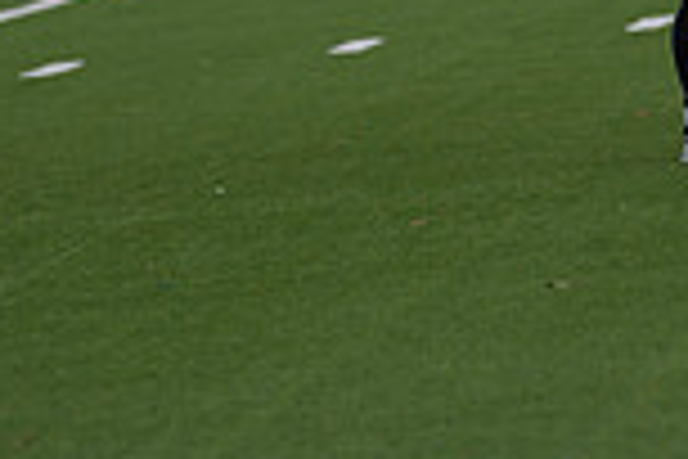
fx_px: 10128
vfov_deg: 2.6
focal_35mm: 530
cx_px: 562
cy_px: -200
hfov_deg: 3.9
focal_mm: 140
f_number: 2.8
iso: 160
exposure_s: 1/200
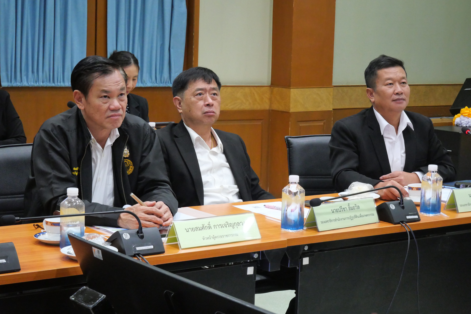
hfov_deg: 27.3
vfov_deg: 18.5
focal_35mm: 74
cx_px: 236
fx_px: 969
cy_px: 157
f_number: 5.3
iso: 3200
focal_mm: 36
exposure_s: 1/80
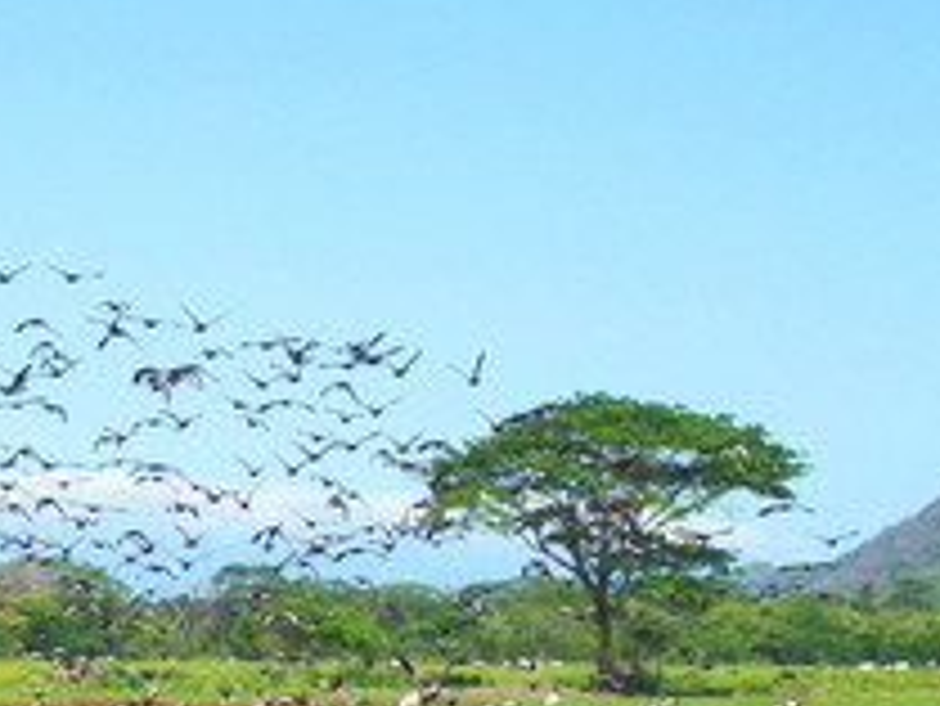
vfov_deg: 7.9
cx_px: 328
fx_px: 5081
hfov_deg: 10.6
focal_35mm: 187
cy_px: 576
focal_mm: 14.3
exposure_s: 1/511
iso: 80
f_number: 4.3
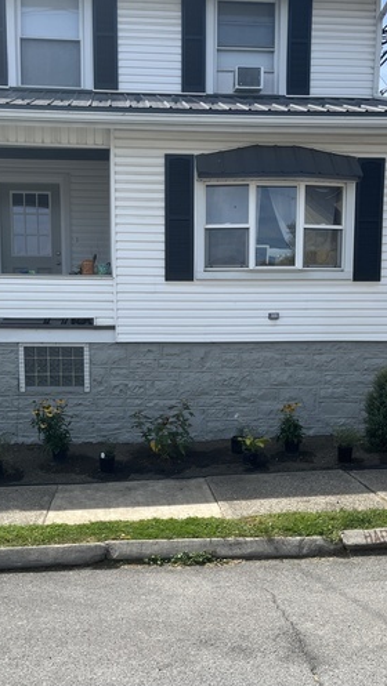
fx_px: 692
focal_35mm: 38
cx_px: 173
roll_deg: +0.3
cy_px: 422
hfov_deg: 31.2
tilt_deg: -6.7
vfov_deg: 52.3
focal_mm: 5.1
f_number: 1.6
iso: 50
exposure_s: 1/2062
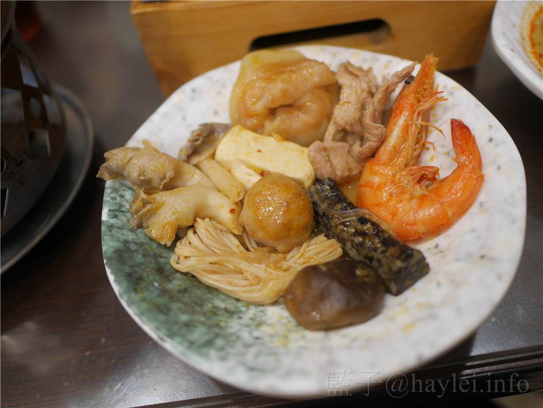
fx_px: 471
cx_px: 272
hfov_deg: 60.0
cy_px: 204
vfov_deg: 46.8
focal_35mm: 30
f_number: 1.7
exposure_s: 1/60
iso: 400
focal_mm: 15
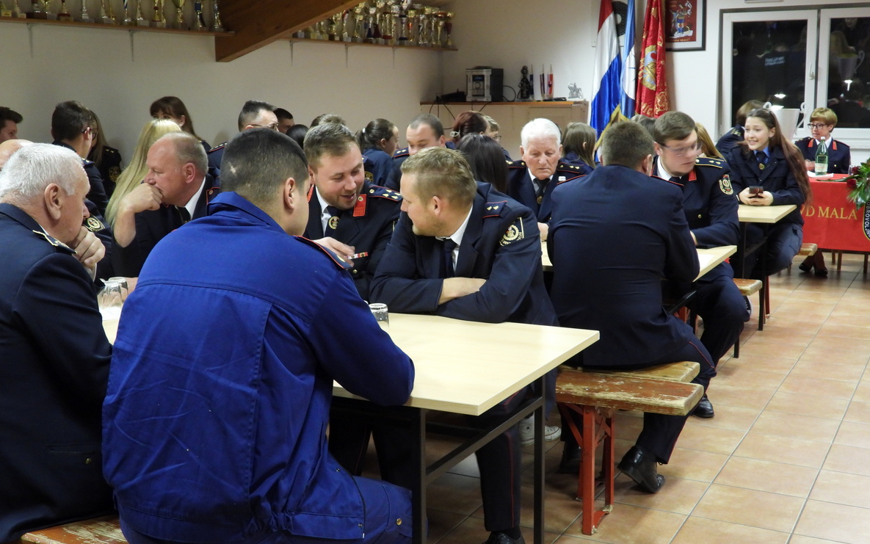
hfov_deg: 45.3
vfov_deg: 29.2
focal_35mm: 44
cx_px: 433
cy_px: 289
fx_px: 1043
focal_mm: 7.4
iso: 400
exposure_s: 1/13
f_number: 3.2
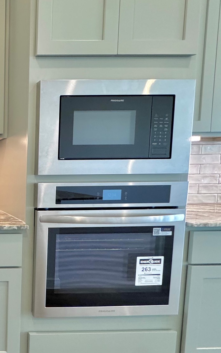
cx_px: -84
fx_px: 260
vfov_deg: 68.3
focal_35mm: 27
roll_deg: -0.4
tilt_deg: -6.2
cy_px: 189
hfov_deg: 31.7
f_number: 2.2
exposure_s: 1/120
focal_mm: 2.22
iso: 320
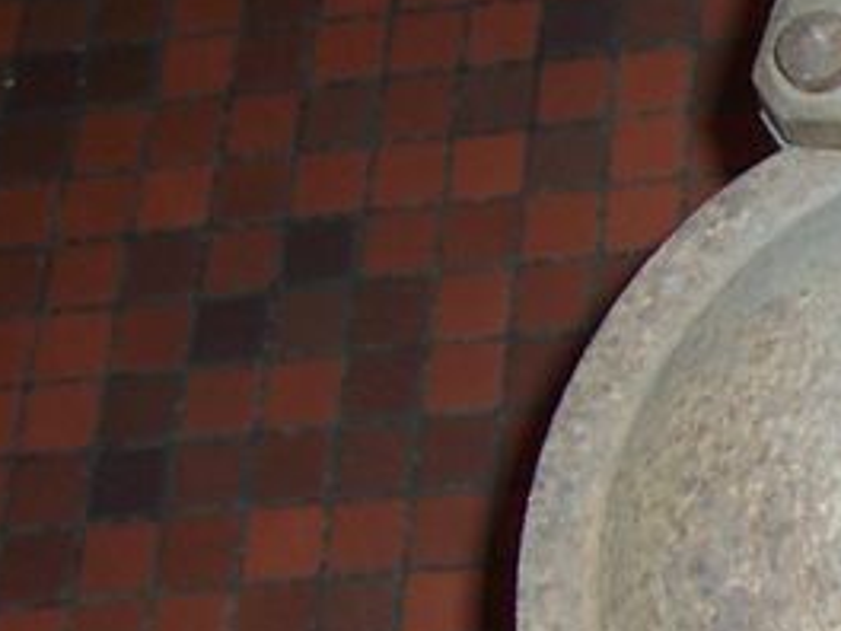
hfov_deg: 13.5
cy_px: 519
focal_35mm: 129
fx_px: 3134
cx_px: 1577
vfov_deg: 11.4
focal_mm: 5.6
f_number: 2.7
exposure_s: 1/60
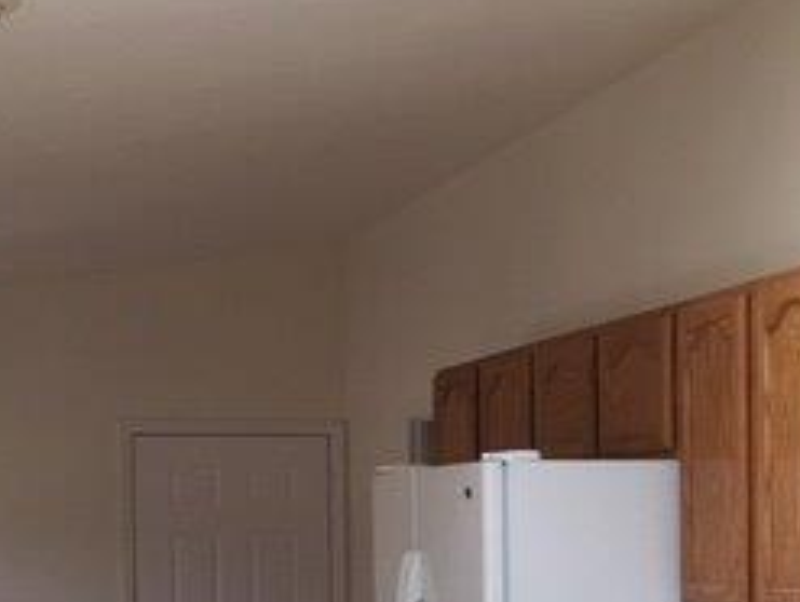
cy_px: 602
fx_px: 1736
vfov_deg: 19.1
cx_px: 376
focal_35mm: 75
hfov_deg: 25.9
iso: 25
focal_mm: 4.15
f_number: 2.2
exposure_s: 1/30
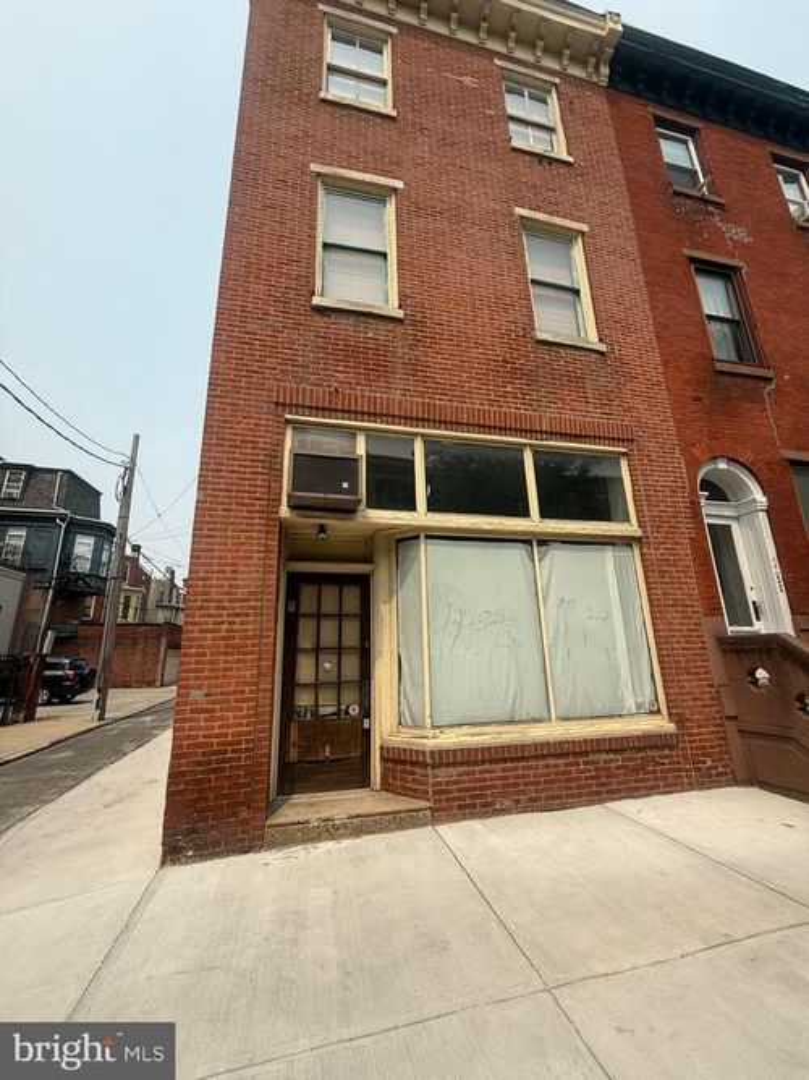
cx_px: 404
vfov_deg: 102.1
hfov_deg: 85.7
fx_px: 436
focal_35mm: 14
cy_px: 540
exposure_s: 1/1656
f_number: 2.2
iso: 50
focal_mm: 2.22
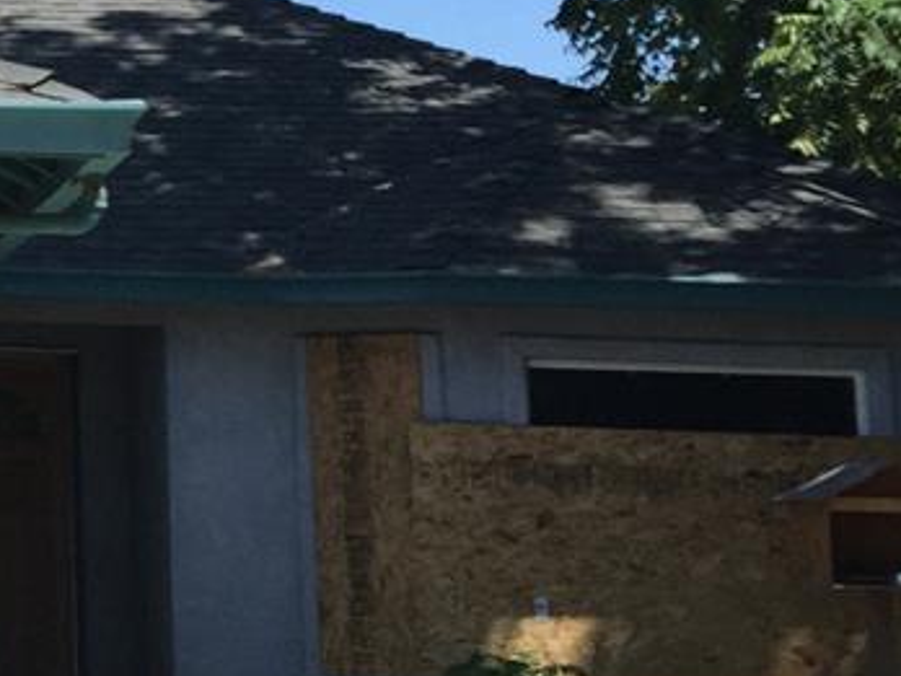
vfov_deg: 11.8
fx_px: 3254
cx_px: -570
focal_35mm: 125
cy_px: 254
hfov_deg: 14.4
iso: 32
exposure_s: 1/2083
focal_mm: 4.15
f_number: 2.2
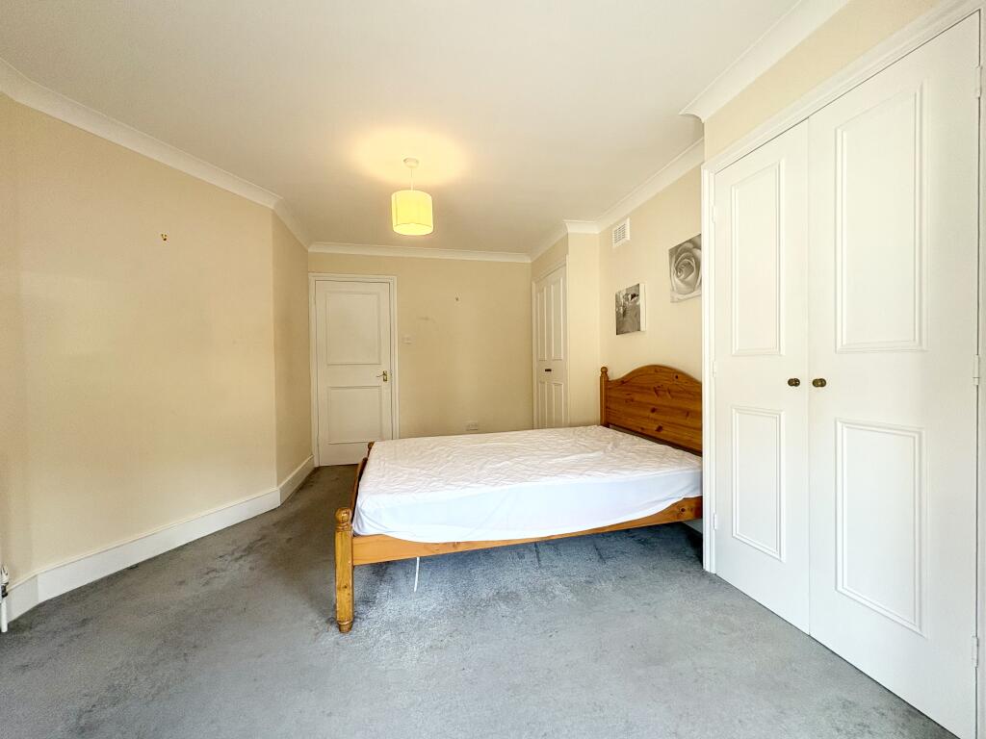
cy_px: 370
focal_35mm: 14
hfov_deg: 102.1
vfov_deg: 85.7
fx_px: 399
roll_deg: +1.0
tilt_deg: -0.7
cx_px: 493
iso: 80
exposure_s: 1/107
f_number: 2.2
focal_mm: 2.22
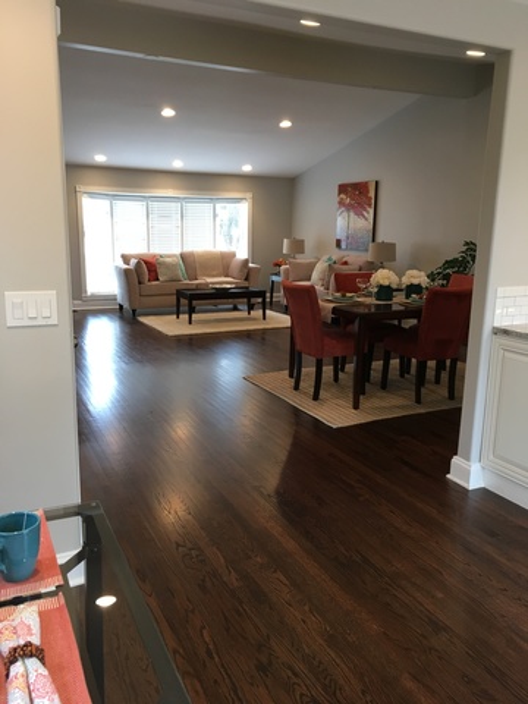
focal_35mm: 29
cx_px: 264
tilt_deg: -12.6
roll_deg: -1.3
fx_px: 590
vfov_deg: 61.7
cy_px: 352
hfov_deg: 48.2
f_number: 2.2
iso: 100
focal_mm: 4.15
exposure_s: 1/30
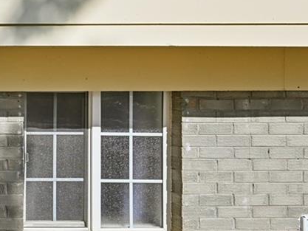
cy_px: 47
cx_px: -207
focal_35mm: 59
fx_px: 525
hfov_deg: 22.9
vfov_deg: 24.4
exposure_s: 1/200
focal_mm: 16
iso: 64
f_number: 8
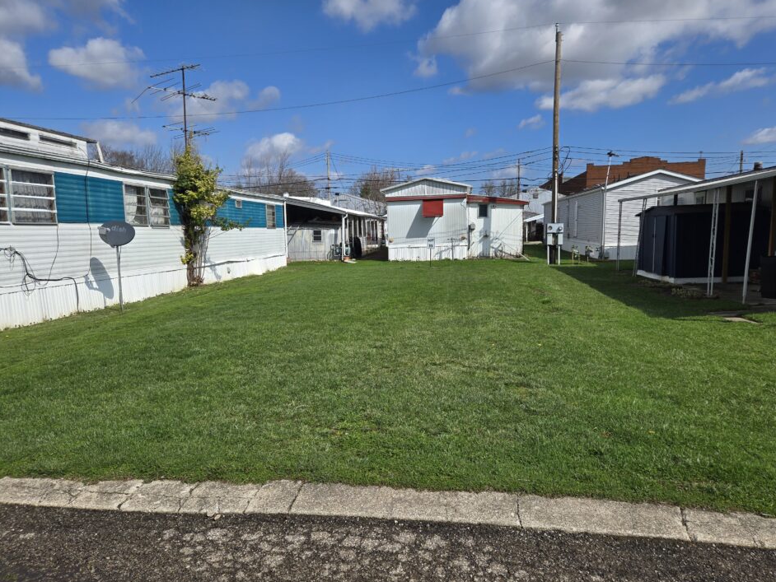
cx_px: 407
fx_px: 561
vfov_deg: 54.9
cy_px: 296
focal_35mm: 25
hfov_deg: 69.3
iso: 25
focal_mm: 5.4
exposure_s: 1/3067
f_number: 1.8
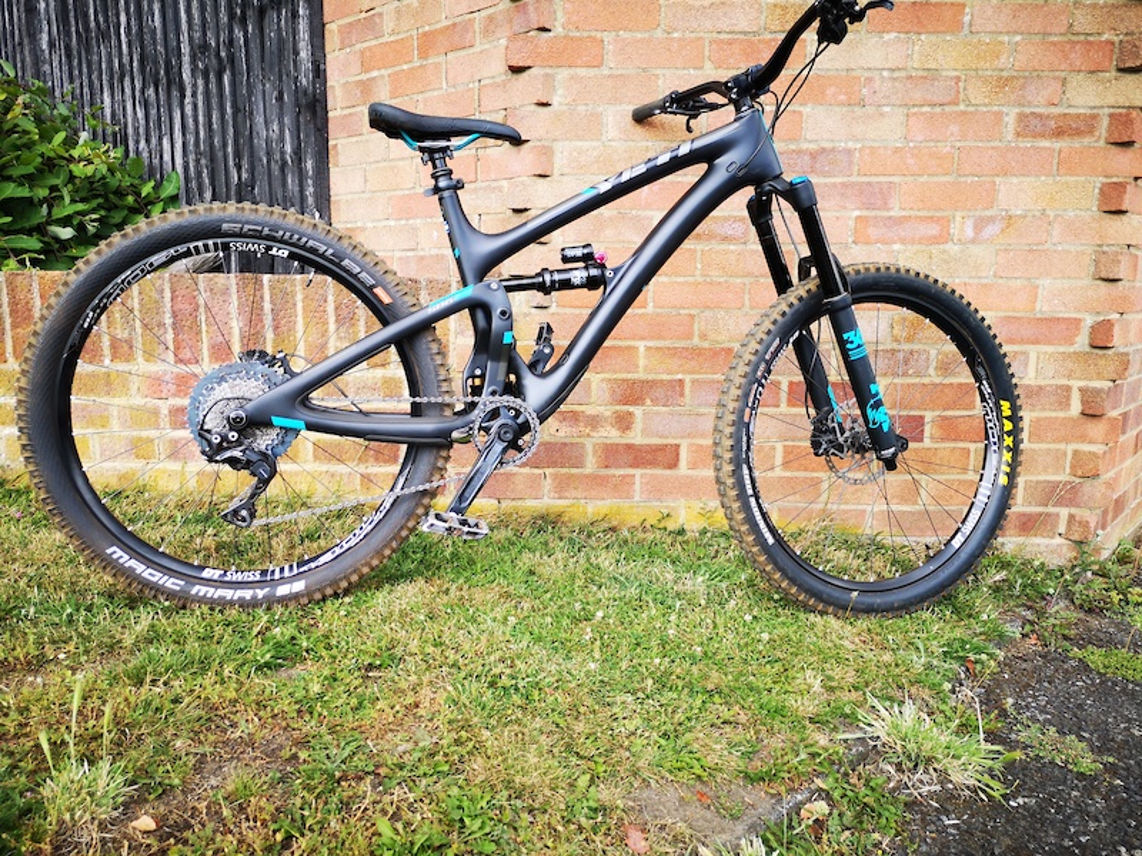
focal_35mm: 27
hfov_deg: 65.3
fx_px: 891
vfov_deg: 51.4
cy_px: 428
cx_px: 571
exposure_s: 1/242
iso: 50
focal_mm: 3.95
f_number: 1.8
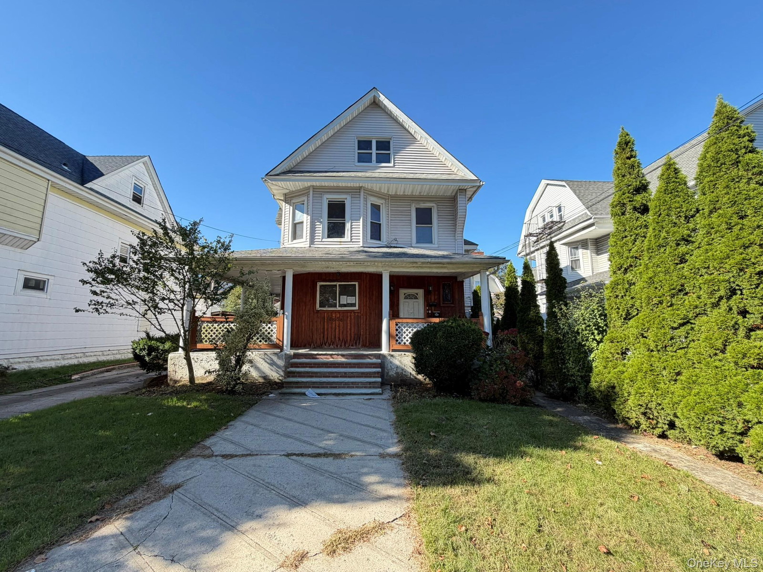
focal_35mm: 14
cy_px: 286
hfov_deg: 102.1
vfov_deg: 85.7
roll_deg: +0.4
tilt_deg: +8.0
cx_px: 382
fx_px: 309
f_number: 2.2
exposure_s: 1/224
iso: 40
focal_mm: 2.22
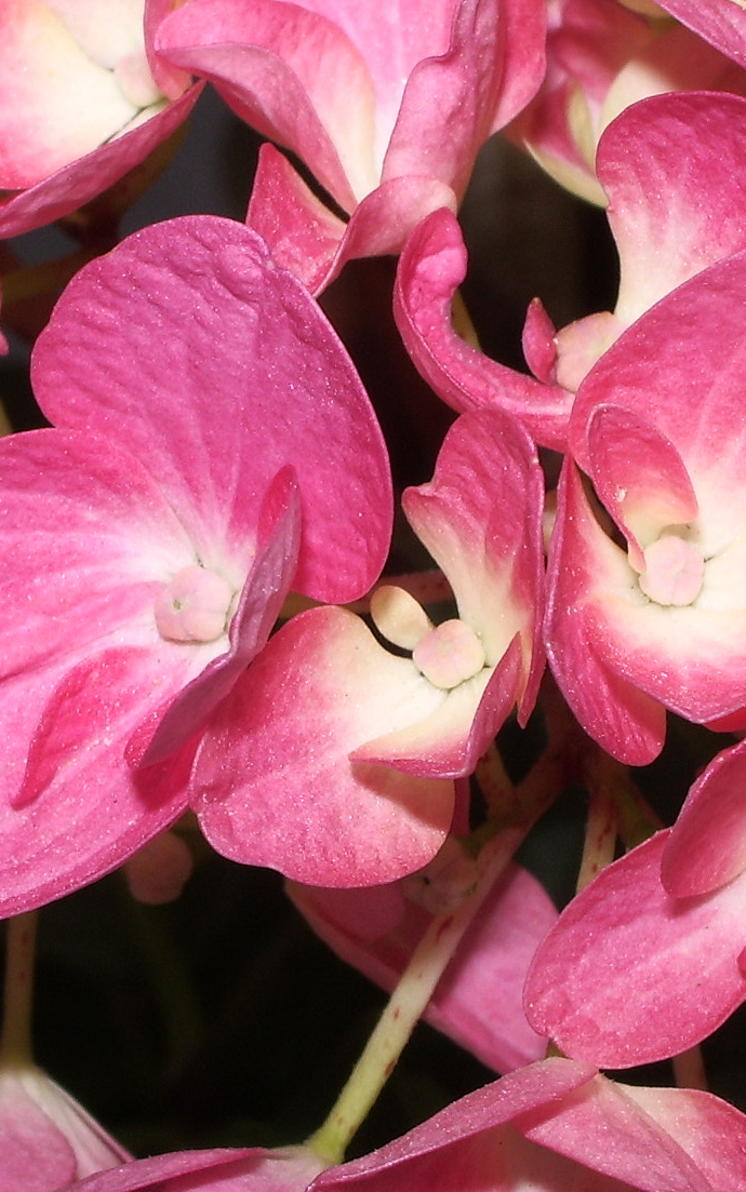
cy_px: 621
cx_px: 351
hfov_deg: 10.7
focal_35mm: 122
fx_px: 3966
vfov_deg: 17.1
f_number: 5.6
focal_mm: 10.2
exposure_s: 1/50
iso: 50
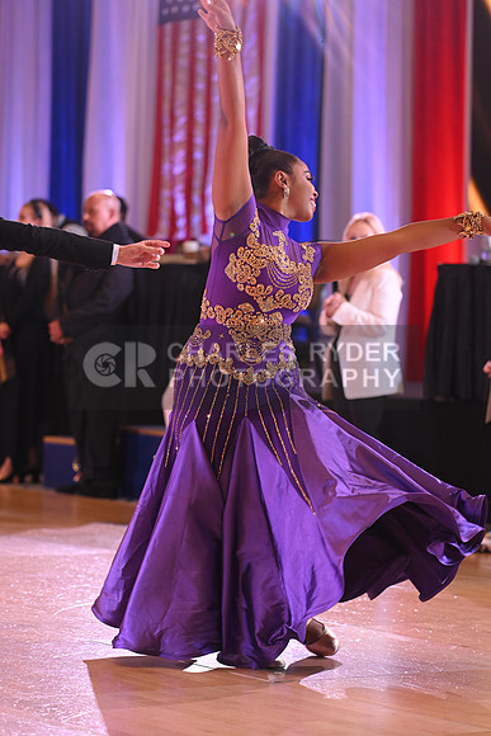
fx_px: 2862
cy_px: 368
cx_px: 246
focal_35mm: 140
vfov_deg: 14.7
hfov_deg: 9.8
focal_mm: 140
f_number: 4.5
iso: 1600
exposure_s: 1/200
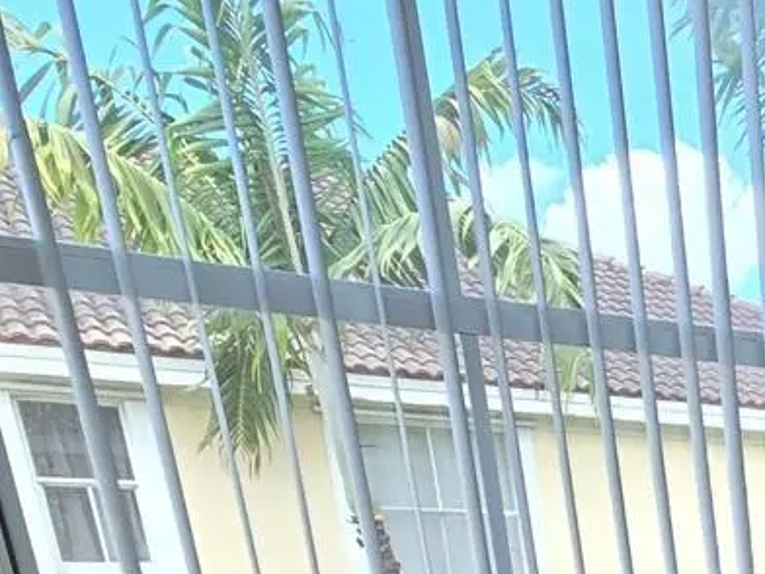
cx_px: 1187
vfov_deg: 20.5
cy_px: 998
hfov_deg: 25.6
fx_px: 1171
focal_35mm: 53
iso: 100
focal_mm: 2.2
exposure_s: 1/719
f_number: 2.2
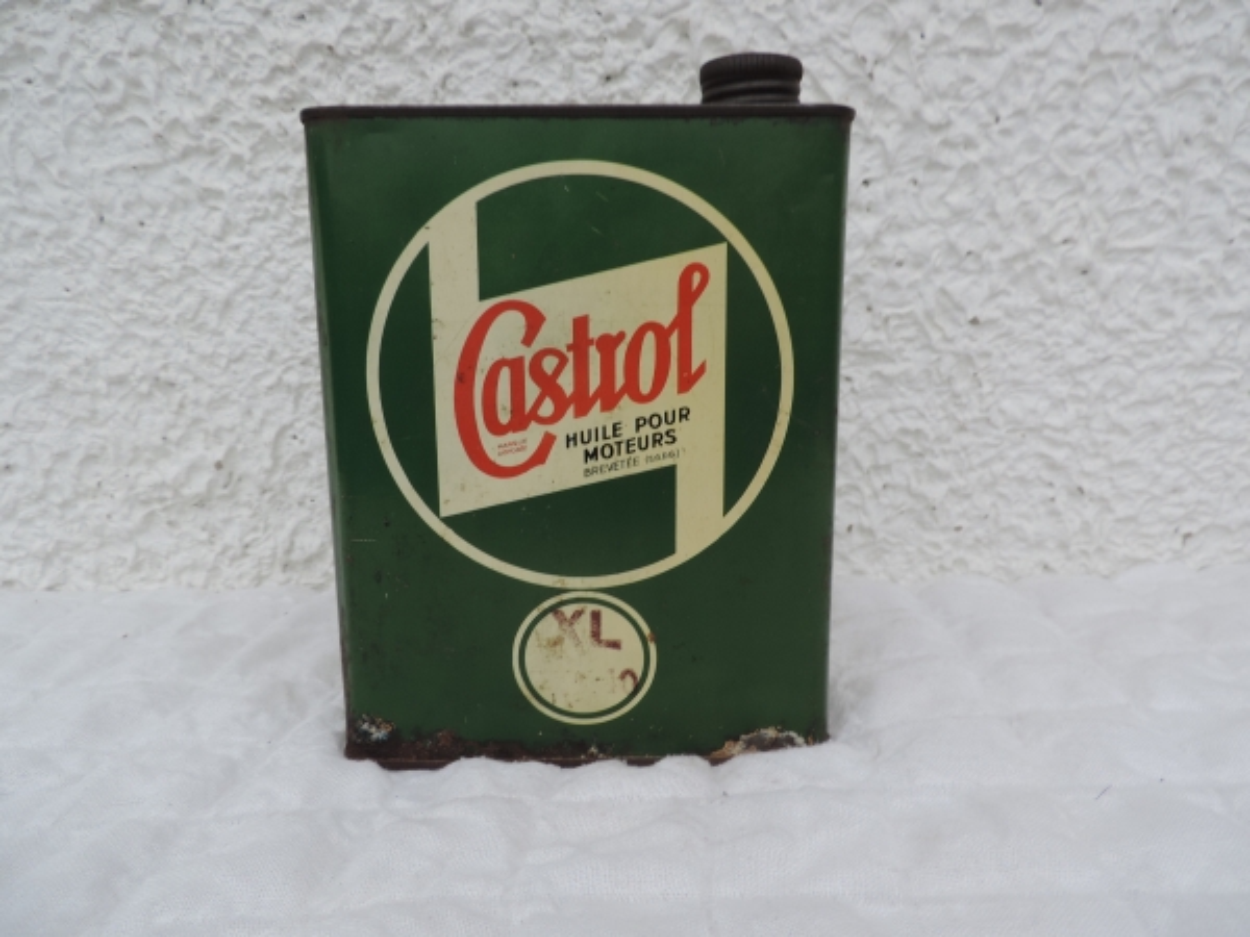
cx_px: 625
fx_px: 867
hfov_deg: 71.6
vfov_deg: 56.8
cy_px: 468
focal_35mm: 24
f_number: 3
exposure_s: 1/200
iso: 80
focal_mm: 4.3
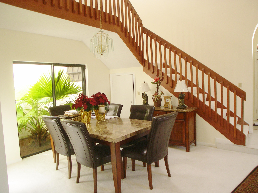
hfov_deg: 49.0
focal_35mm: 38
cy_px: 96
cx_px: 129
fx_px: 283
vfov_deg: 37.7
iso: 100
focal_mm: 8
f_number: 2.8
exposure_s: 1/30.8
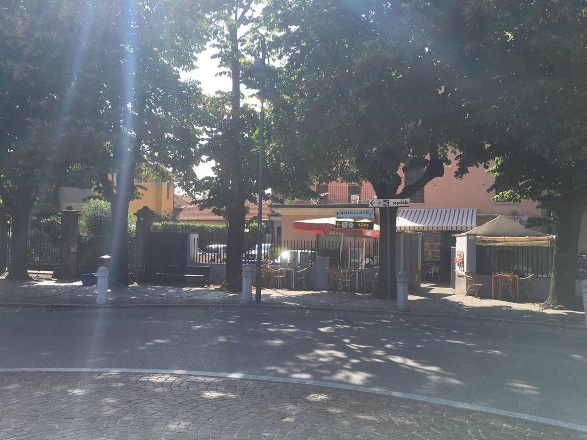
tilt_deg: +1.6
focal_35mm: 29
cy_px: 220
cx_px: 294
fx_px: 492
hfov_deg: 61.7
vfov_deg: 48.2
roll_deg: -1.6
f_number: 2.2
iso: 25
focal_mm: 4.15
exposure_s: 1/668
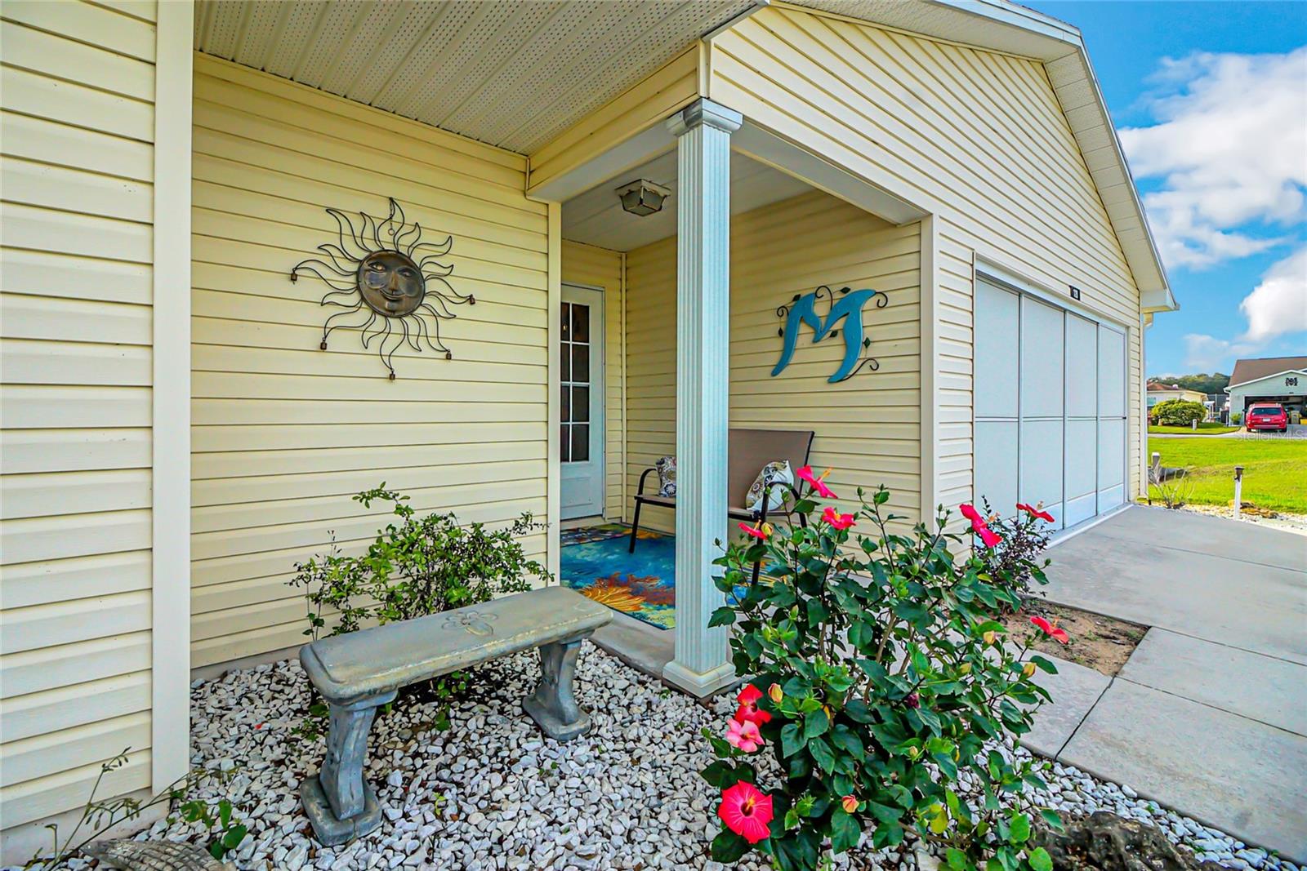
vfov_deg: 77.3
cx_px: 654
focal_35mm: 15
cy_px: 436
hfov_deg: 100.4
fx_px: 545
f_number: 9
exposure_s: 1/500
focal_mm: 10
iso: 320
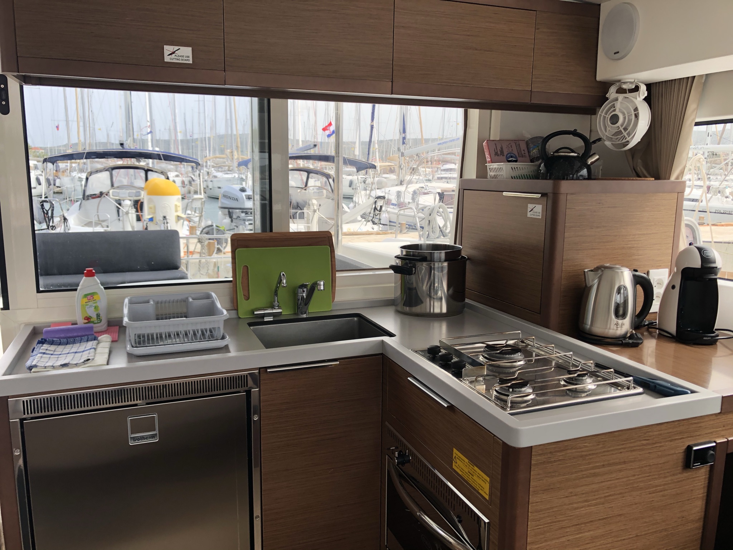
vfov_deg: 49.7
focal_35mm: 28
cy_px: 275
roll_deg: -0.6
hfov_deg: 63.4
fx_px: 593
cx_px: 366
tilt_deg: -10.0
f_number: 1.8
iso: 20
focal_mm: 3.99
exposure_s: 1/120
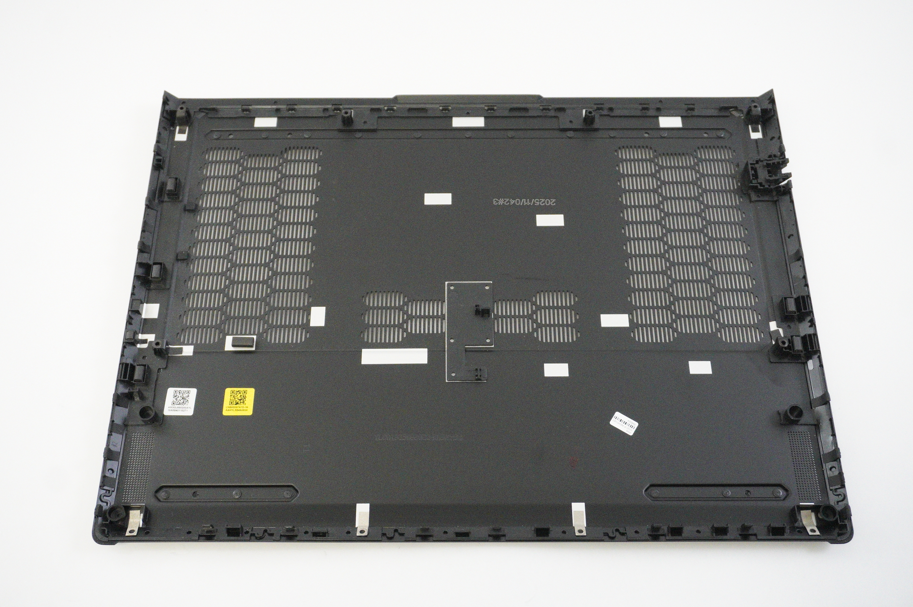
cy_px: 304
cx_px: 456
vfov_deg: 33.0
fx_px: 1026
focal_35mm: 40
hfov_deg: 48.0
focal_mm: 27
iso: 8000
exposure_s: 1/320
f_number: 5.6
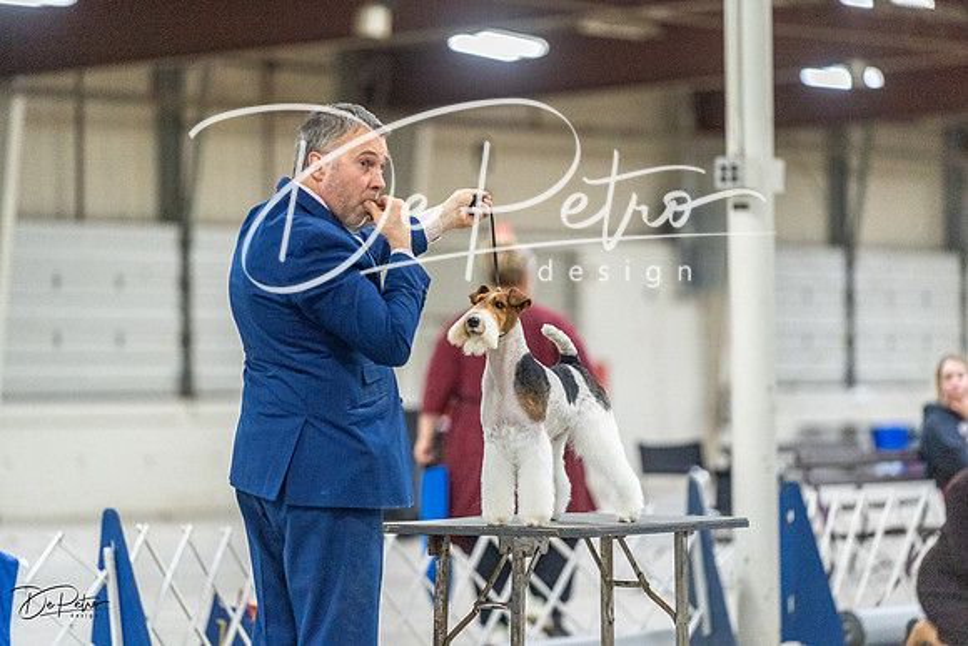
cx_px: 484
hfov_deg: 11.7
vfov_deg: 7.8
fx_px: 4733
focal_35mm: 176
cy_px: 323
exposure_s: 1/400
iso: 6400
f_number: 3.2
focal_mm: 176
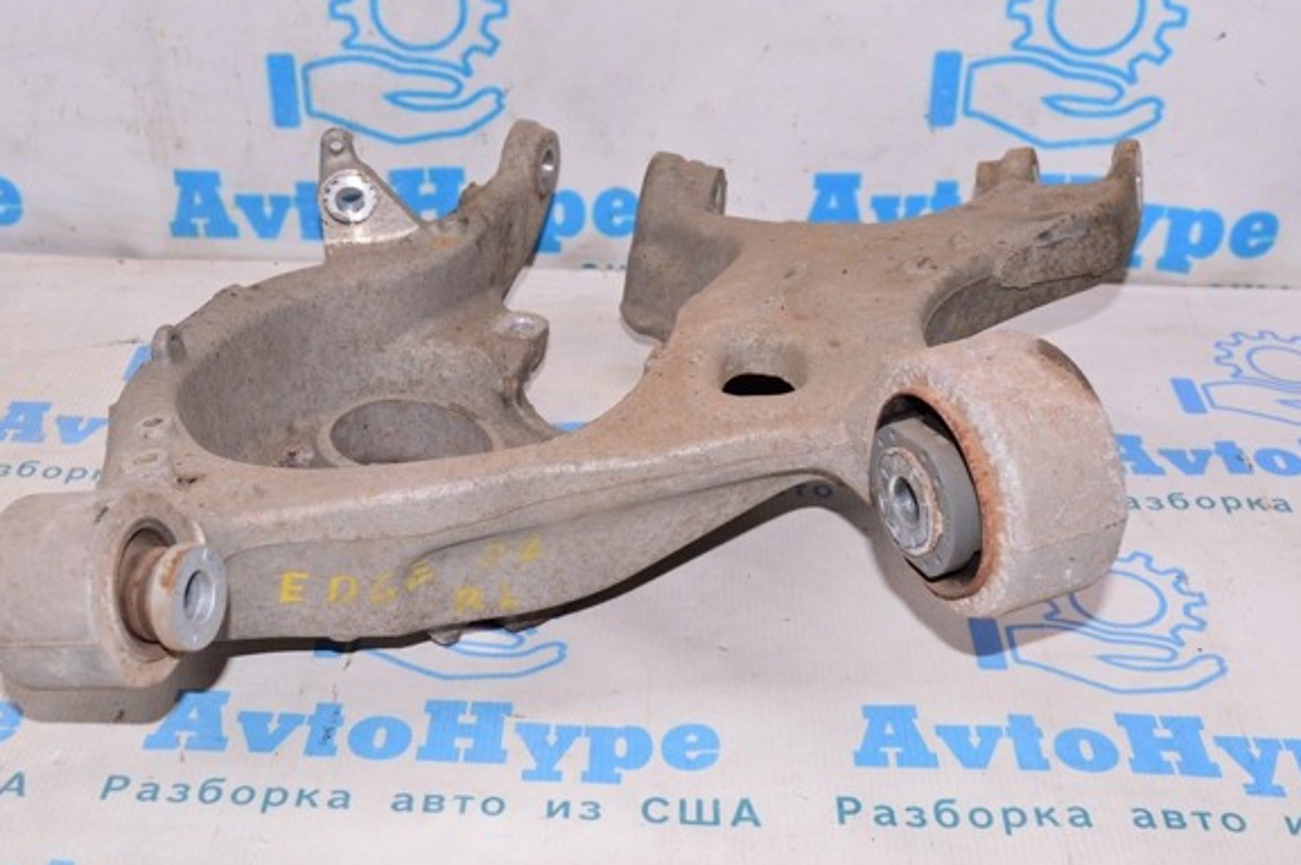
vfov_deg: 26.9
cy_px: 414
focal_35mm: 50
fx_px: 1805
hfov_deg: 39.6
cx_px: 608
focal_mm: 30
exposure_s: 1/200
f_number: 8
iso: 1600
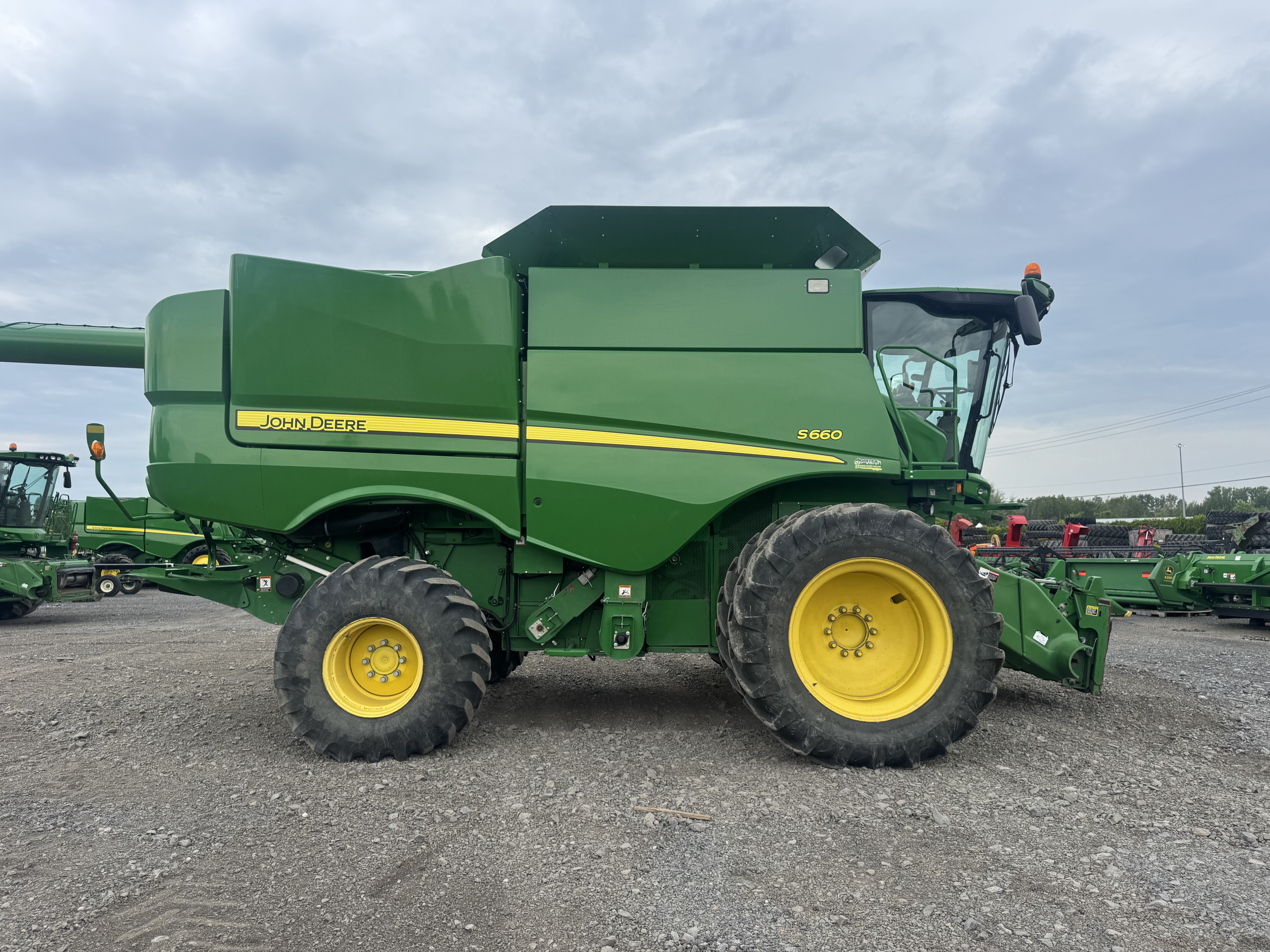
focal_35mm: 24
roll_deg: +2.2
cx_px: 635
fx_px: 881
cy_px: 476
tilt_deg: +5.2
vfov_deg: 56.8
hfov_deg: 71.6
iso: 80
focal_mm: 6.76
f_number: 1.78
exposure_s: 1/2105
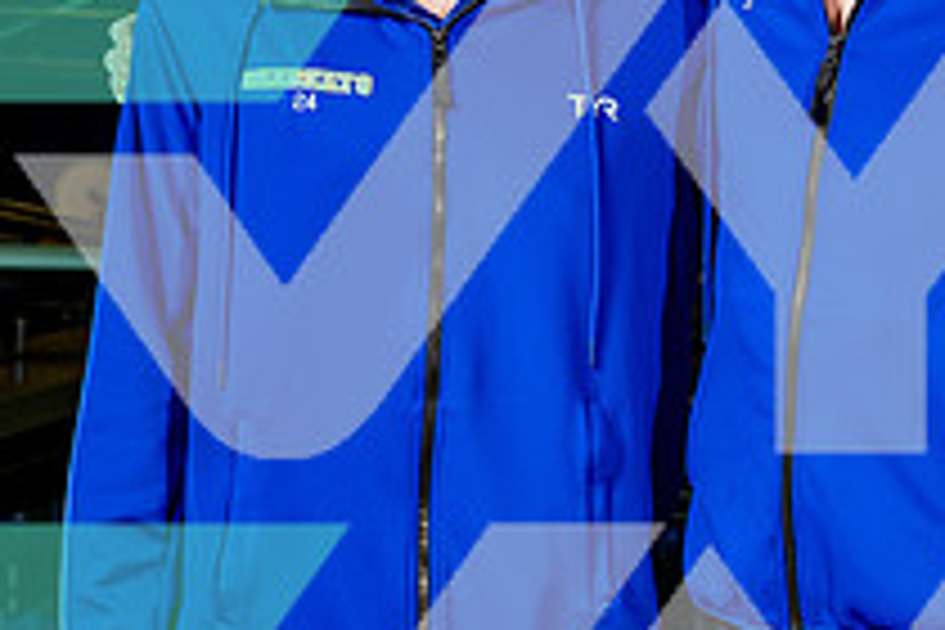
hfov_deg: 17.5
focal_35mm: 113
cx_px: 1040
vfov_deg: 12.1
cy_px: 218
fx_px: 2966
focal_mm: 41
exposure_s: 1/200
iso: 160
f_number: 5.6
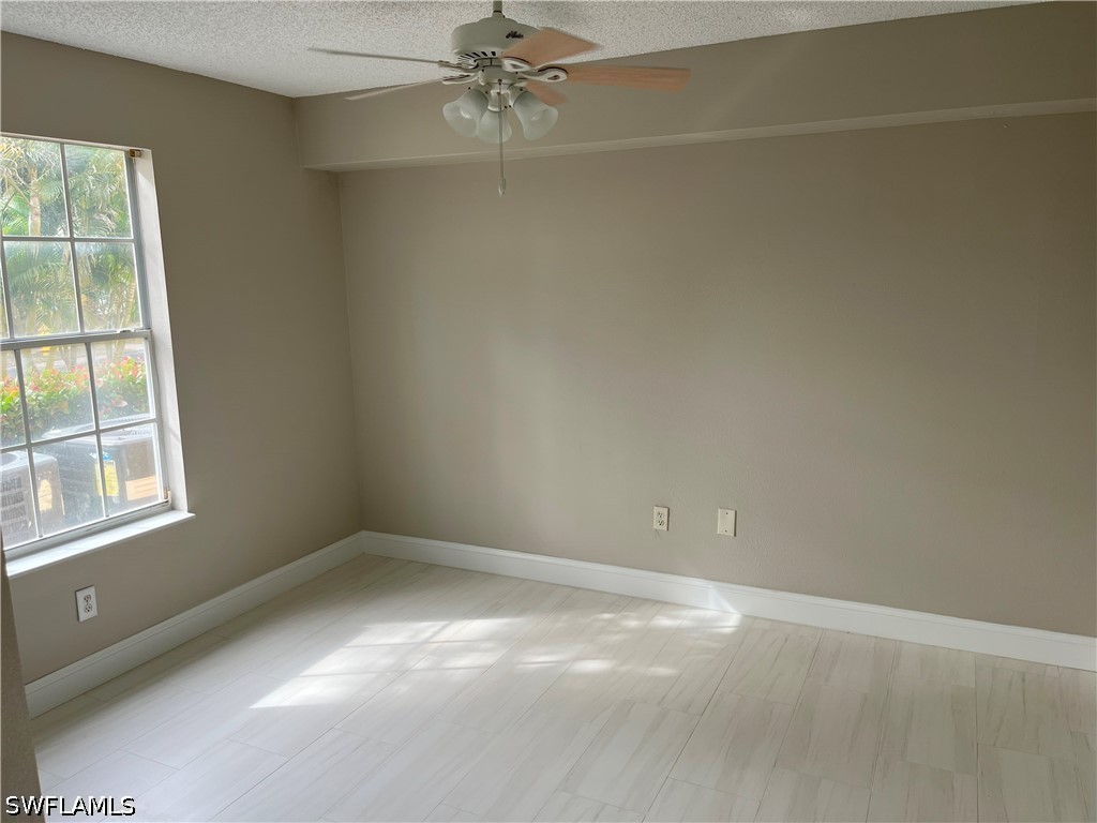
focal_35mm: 26
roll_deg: +1.1
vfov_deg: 53.1
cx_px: 548
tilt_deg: -10.4
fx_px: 824
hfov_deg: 67.3
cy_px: 412
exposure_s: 1/196
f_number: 1.6
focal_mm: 5.1
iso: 40
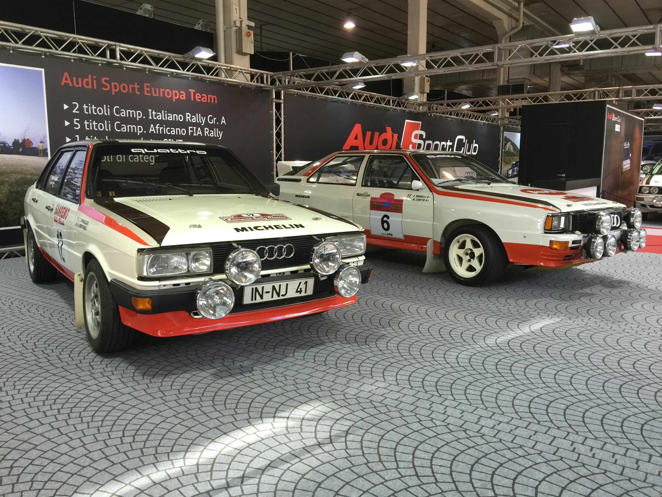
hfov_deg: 61.7
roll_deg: +0.0
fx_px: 555
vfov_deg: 48.2
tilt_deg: -8.7
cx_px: 331
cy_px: 248
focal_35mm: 29
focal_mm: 4.15
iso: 50
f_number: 2.2
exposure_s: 1/33
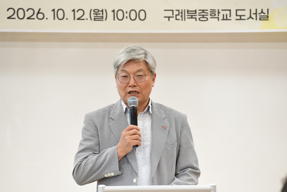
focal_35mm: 201
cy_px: 96
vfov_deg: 6.8
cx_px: 143
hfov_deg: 10.2
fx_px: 1602
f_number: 4
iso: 2500
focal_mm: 200
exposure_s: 1/250
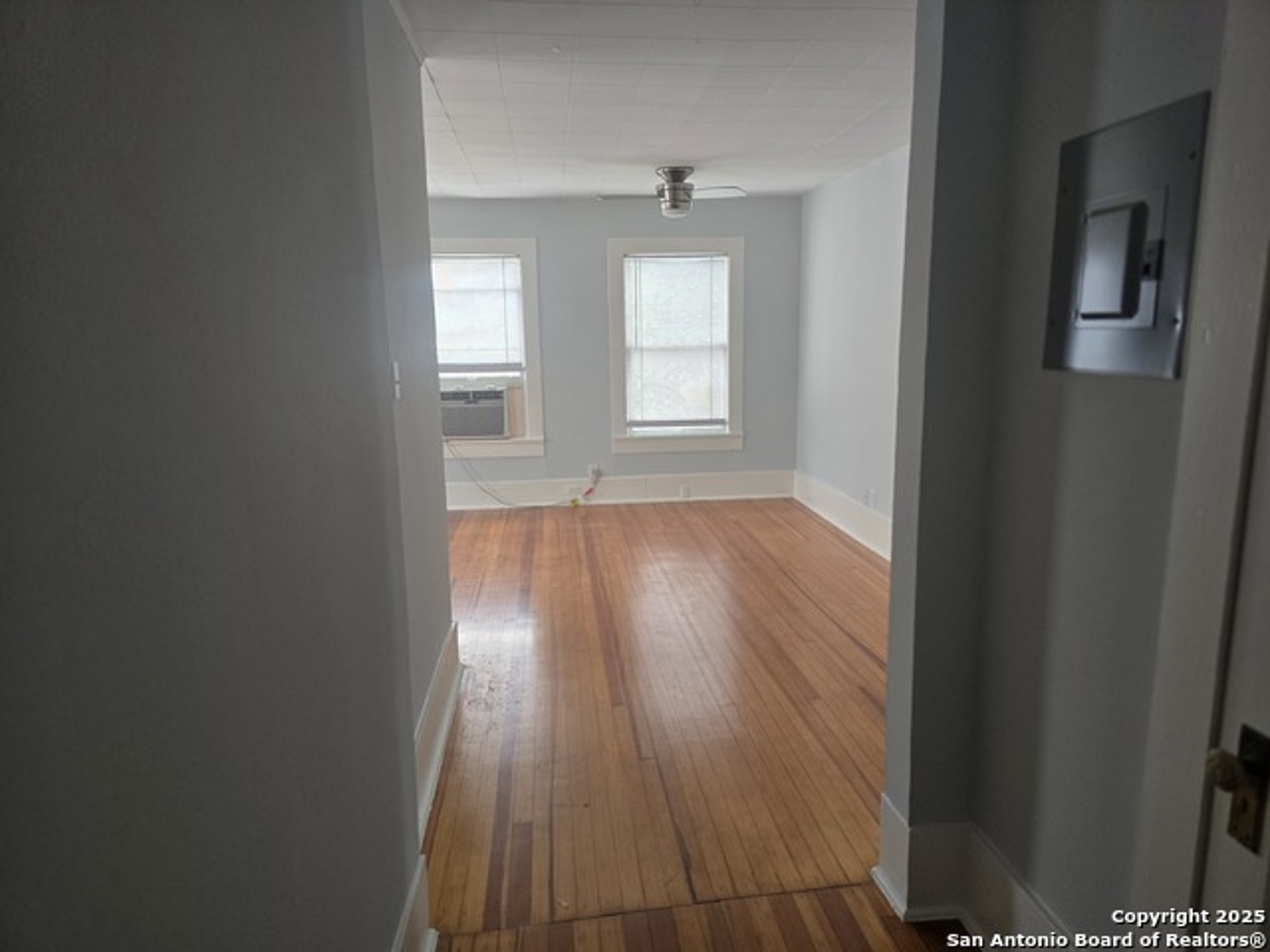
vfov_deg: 58.9
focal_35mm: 23
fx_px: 844
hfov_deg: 73.9
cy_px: 476
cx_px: 635
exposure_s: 1/120
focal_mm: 6.3
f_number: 1.7
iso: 250
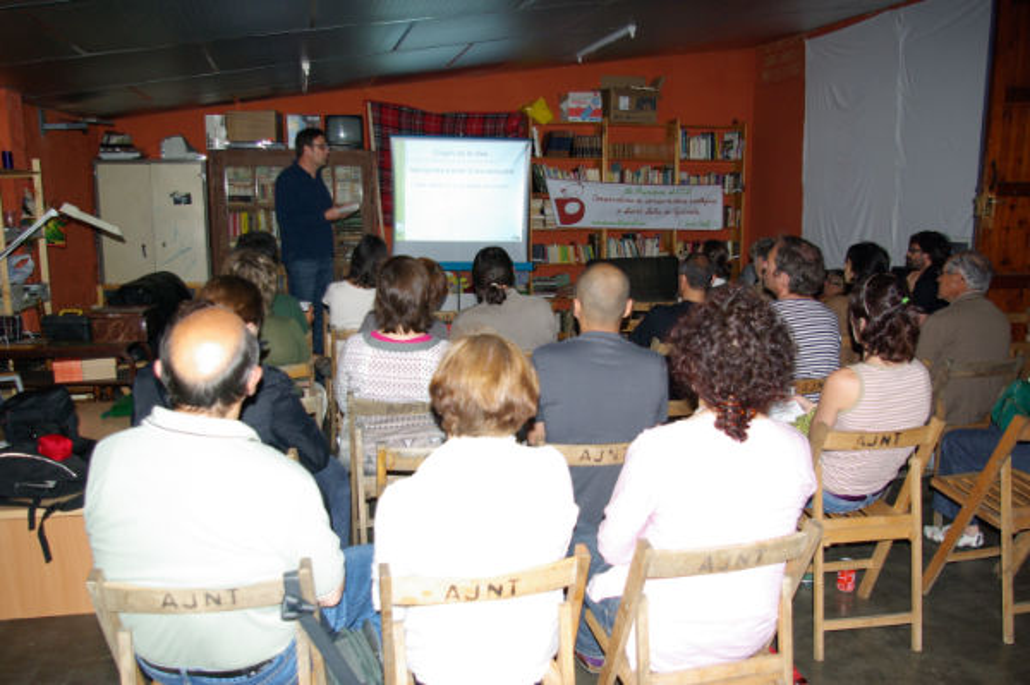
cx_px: 515
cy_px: 342
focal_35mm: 30
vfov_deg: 43.5
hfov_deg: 62.0
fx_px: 858
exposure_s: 1/30
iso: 400
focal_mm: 20
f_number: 4.5
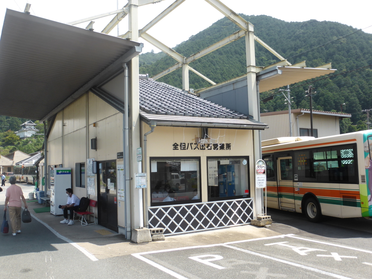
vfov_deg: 40.7
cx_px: 186
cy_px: 140
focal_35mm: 35
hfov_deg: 52.6
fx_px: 376
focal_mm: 6.1
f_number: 3.7
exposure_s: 1/640
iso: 100
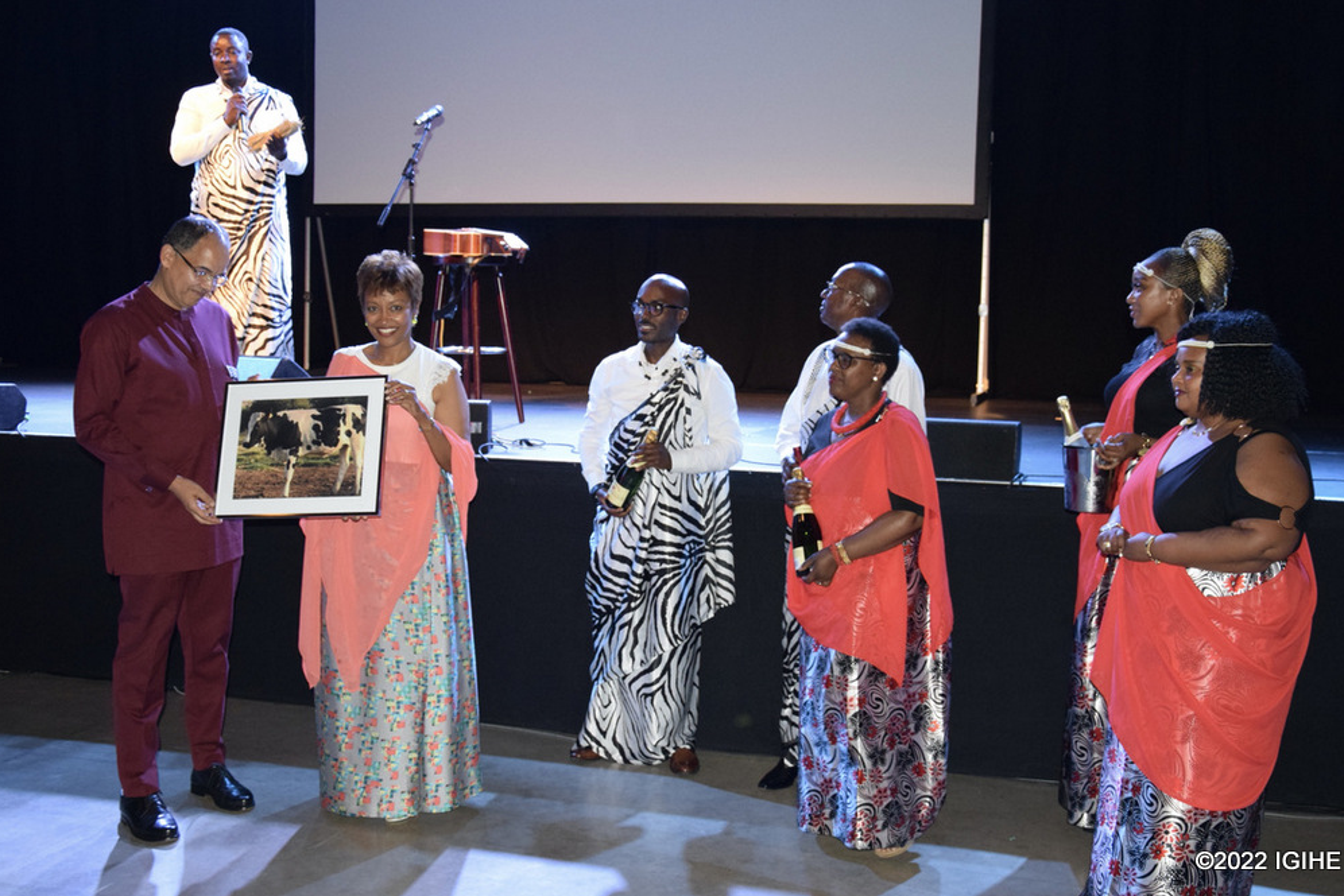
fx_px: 1381
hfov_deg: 51.9
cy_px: 440
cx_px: 683
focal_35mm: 37
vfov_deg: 36.0
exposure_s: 1/60
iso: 2200
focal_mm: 24
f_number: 3.8
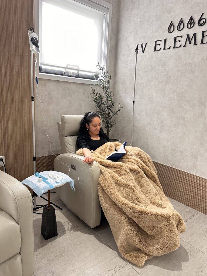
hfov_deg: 56.8
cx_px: 104
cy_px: 138
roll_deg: -3.3
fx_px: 191
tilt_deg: -12.1
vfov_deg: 71.6
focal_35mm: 24
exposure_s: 1/60
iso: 160
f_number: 1.78
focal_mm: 6.86
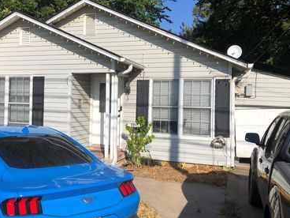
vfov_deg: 37.7
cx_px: 119
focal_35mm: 38
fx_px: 318
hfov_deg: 48.7
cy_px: 102
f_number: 1.8
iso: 25
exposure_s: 1/3472
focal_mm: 3.99
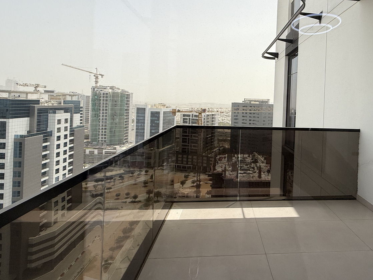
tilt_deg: +0.1
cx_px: 245
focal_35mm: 20
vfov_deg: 65.0
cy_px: 104
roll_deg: -2.2
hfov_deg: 79.3
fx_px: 216
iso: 50
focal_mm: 2.22
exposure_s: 1/321
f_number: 2.2
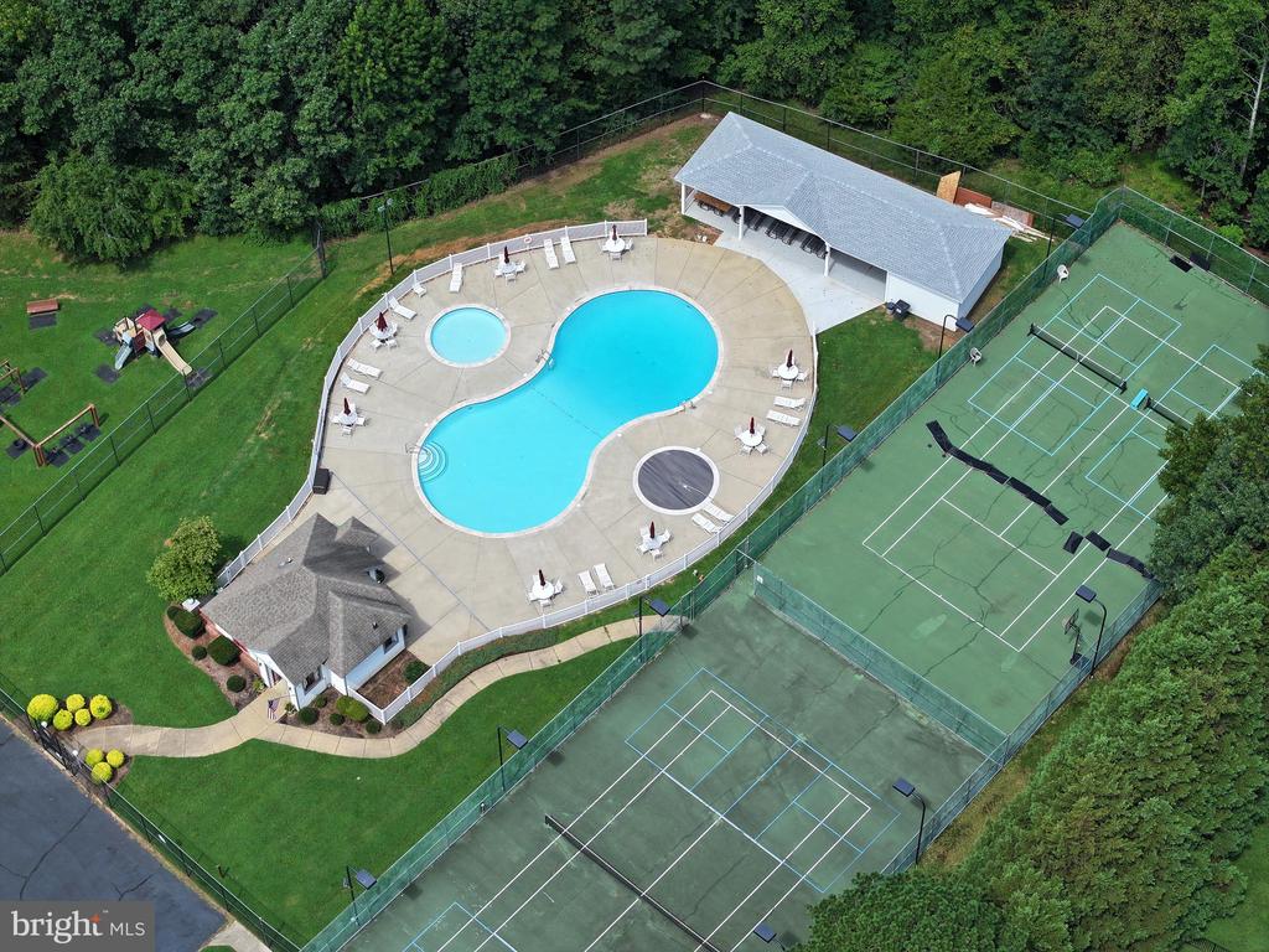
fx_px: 2566
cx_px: 634
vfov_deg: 21.0
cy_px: 476
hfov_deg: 27.8
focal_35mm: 70
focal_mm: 19.35
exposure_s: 1/1250
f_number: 2.8
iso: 130
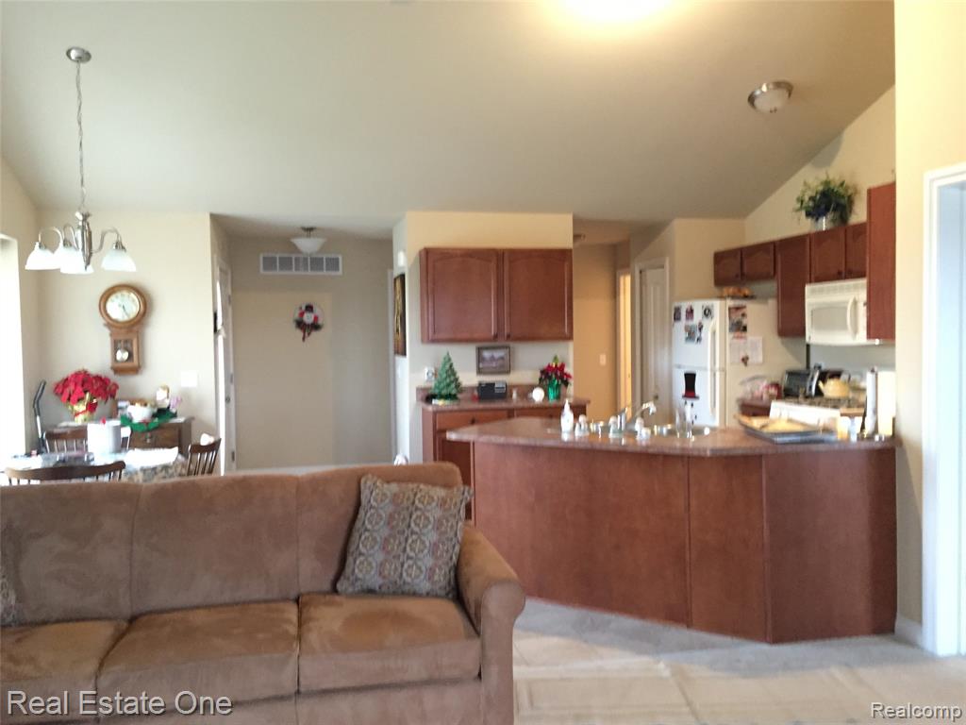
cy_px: 362
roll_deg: +1.3
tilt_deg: -4.2
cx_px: 483
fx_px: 809
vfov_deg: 48.2
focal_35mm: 29
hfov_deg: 61.7
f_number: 2.2
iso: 500
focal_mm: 4.15
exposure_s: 1/15
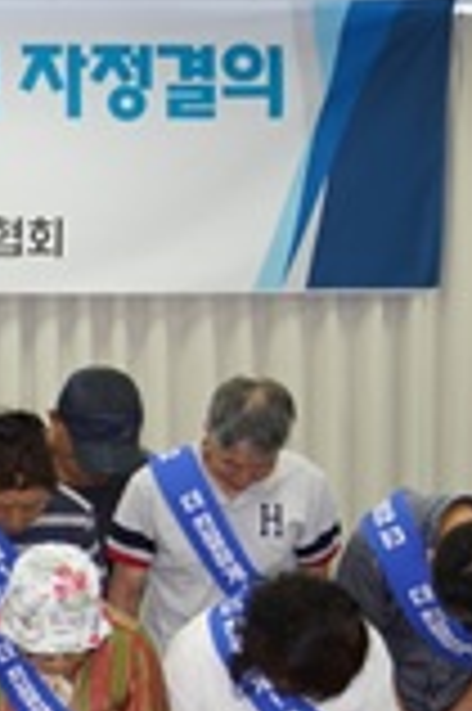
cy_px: 576
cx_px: -589
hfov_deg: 8.6
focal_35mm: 148
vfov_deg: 13.8
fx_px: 2917
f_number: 2.8
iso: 200
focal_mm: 36
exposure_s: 1/125
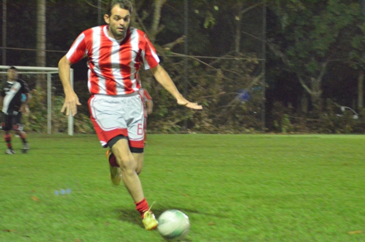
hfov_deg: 16.1
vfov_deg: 10.7
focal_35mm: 128
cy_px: 121
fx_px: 1290
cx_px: 182
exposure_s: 1/100
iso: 6400
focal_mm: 85
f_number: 4
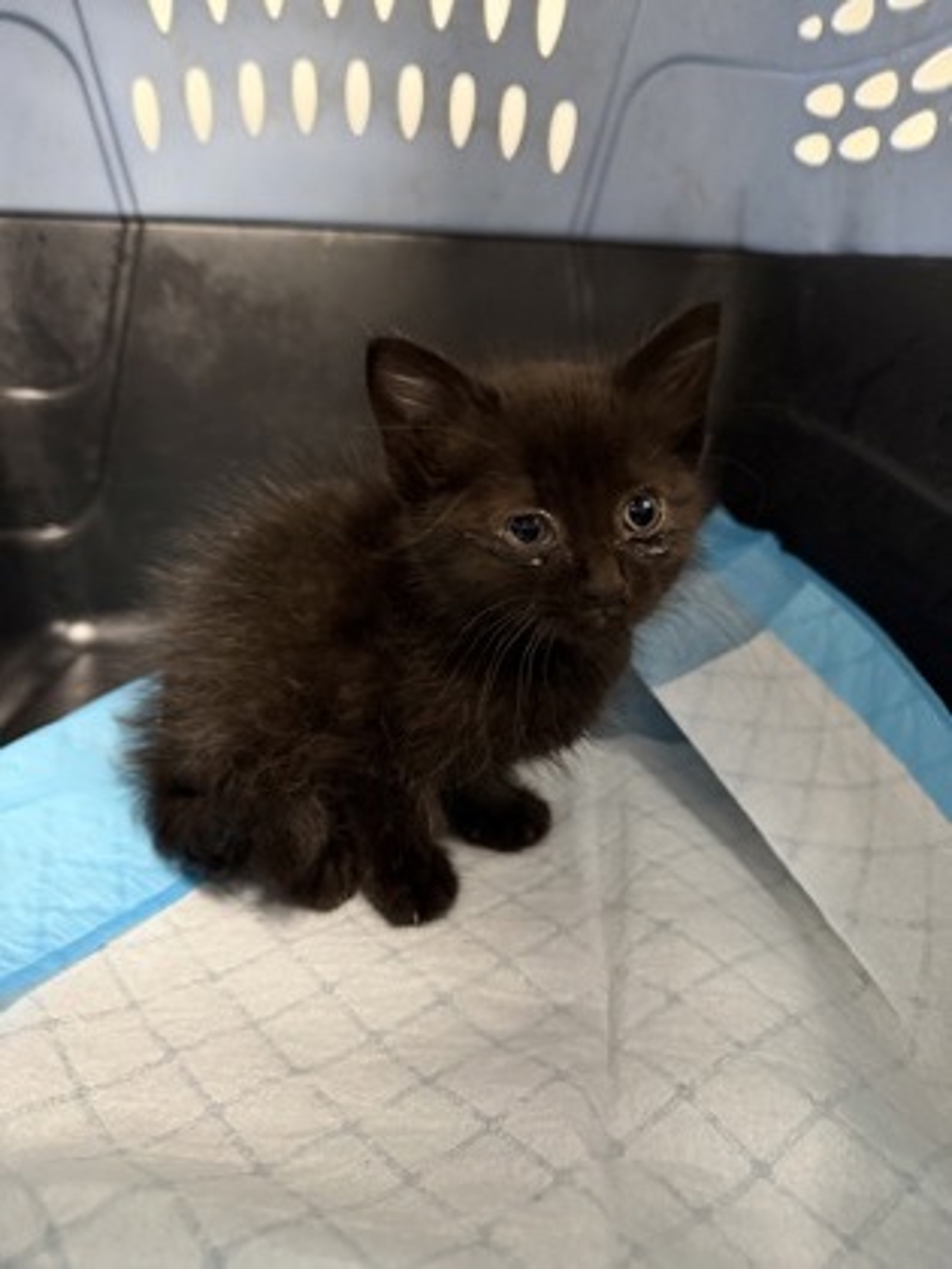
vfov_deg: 71.6
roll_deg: -2.1
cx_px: 476
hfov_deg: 56.8
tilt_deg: -22.3
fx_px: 880
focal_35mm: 24
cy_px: 634
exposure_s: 1/40
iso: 1000
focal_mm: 6.76
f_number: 1.78
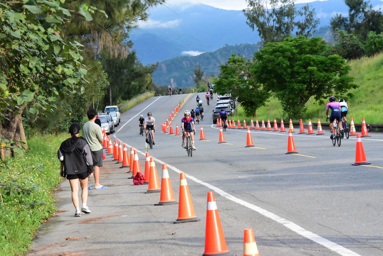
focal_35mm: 135
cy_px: 128
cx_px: 192
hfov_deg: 15.2
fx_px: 1437
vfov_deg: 10.2
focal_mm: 135
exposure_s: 1/2500
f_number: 13
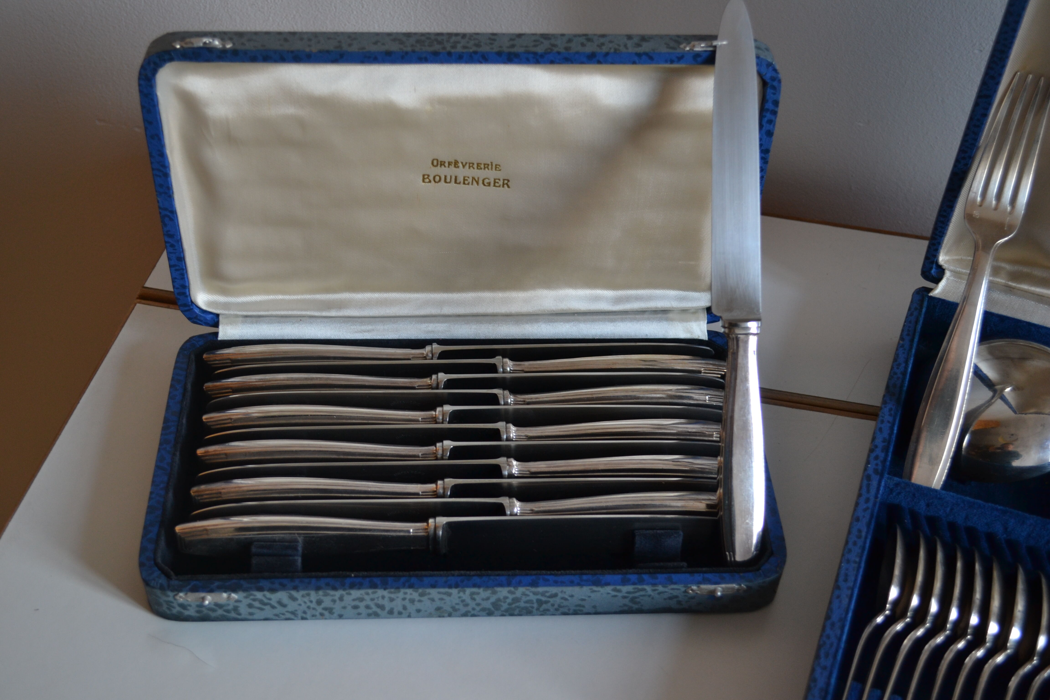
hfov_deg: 43.6
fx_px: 1312
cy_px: 350
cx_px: 525
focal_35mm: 45
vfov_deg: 29.9
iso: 400
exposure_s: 1/20
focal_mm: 30
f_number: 4.5
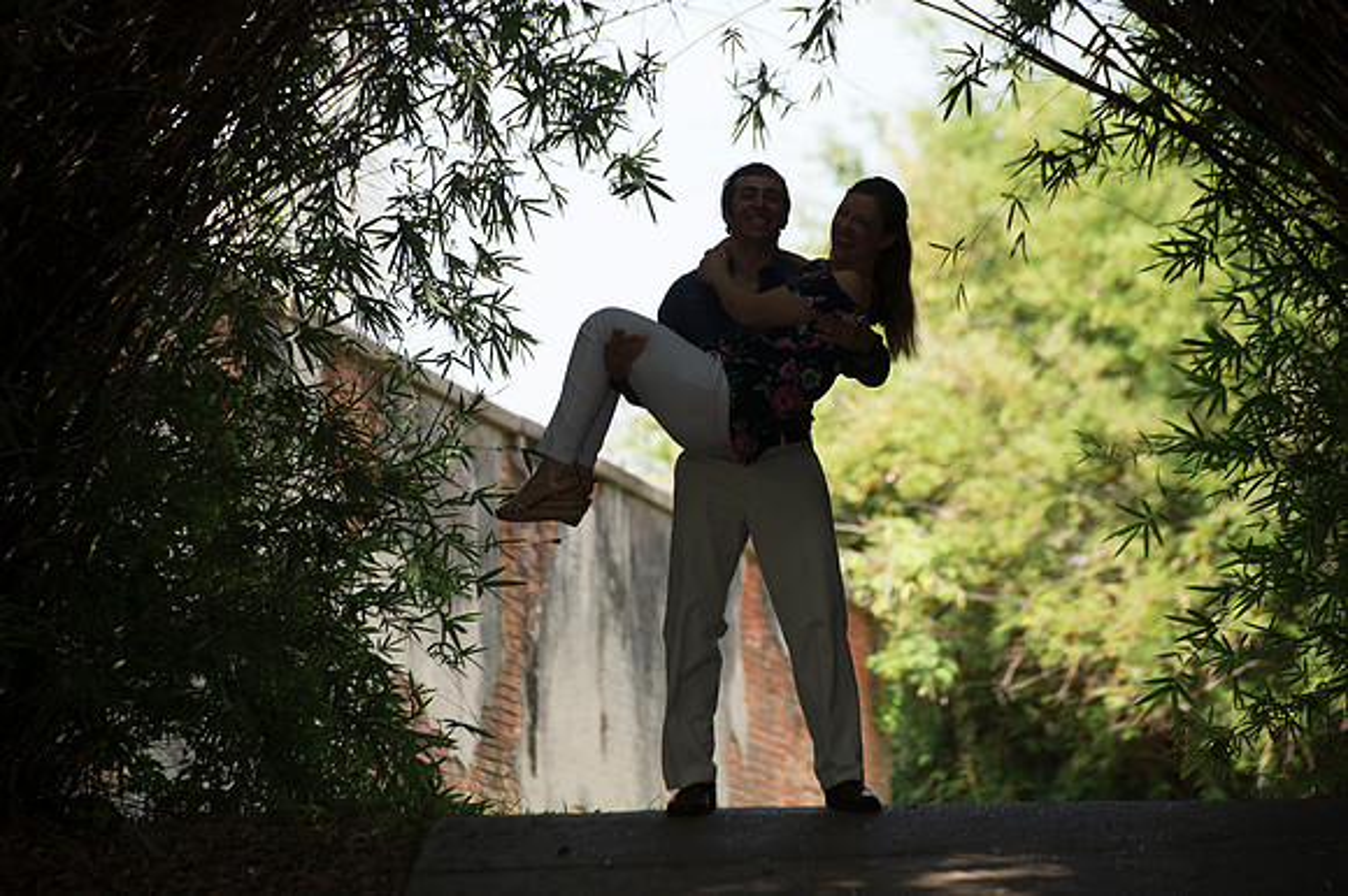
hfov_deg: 10.3
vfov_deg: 6.9
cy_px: 448
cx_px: 674
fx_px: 7484
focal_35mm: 200
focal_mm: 200
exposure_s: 1/320
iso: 200
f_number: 5
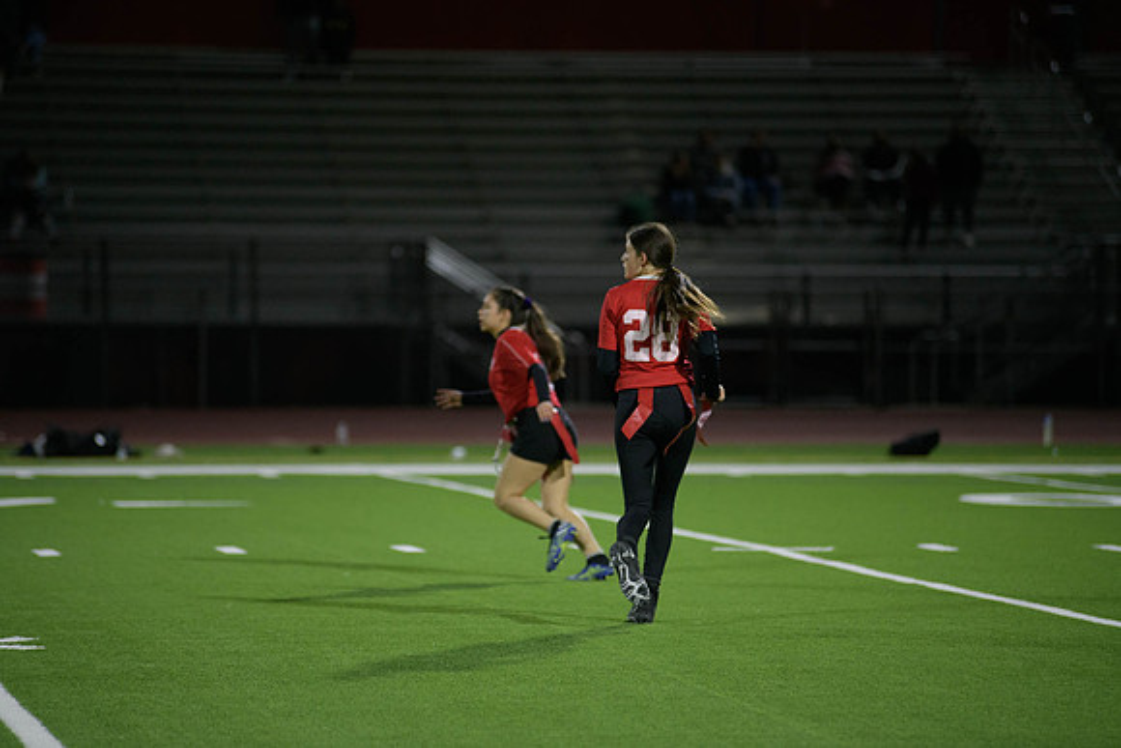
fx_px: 6229
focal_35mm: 200
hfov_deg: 10.3
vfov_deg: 6.9
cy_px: 374
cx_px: 560
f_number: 2.8
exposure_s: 1/640
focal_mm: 200
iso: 2500
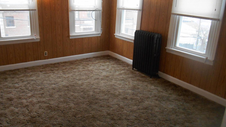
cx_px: 111
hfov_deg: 66.1
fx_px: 174
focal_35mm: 29
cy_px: 51
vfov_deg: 40.0
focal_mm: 4.7
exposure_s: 1/30
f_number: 3.4
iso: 320
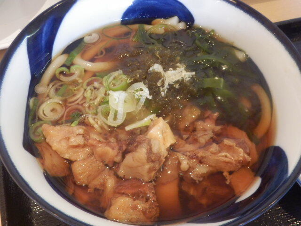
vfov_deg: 32.9
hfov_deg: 42.9
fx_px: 383
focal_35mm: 44
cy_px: 113
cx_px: 150
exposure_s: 1/20
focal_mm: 7.9
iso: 800
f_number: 4.2
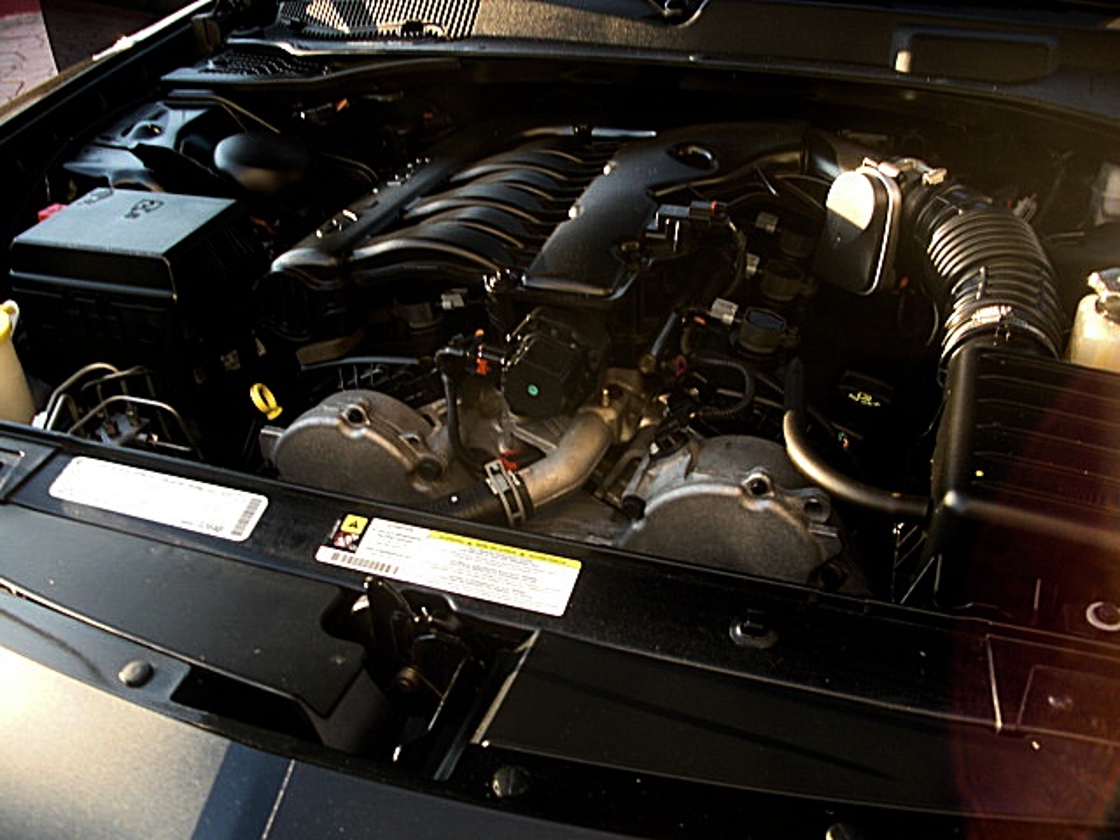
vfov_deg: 39.7
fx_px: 1165
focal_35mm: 36
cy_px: 420
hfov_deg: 51.4
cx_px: 560
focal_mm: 6.3
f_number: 2.8
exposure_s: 1/100
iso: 100
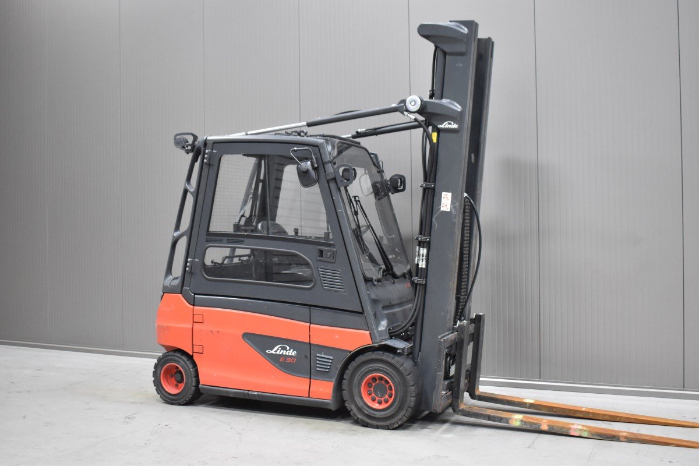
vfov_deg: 36.9
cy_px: 233
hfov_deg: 53.1
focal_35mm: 36
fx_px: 699
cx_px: 350
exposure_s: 1/40
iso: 1600
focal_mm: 24
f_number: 4
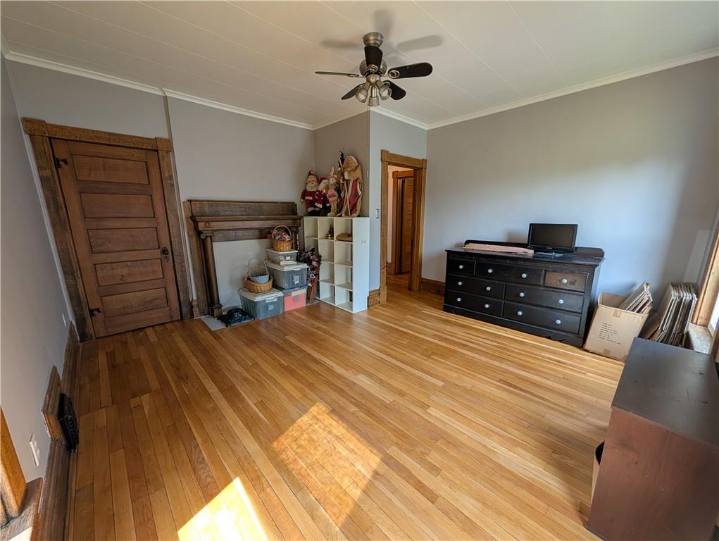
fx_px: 250
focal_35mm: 12
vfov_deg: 94.6
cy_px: 270
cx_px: 360
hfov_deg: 110.5
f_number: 1.7
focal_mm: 2.02
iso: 52
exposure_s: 1/83.5
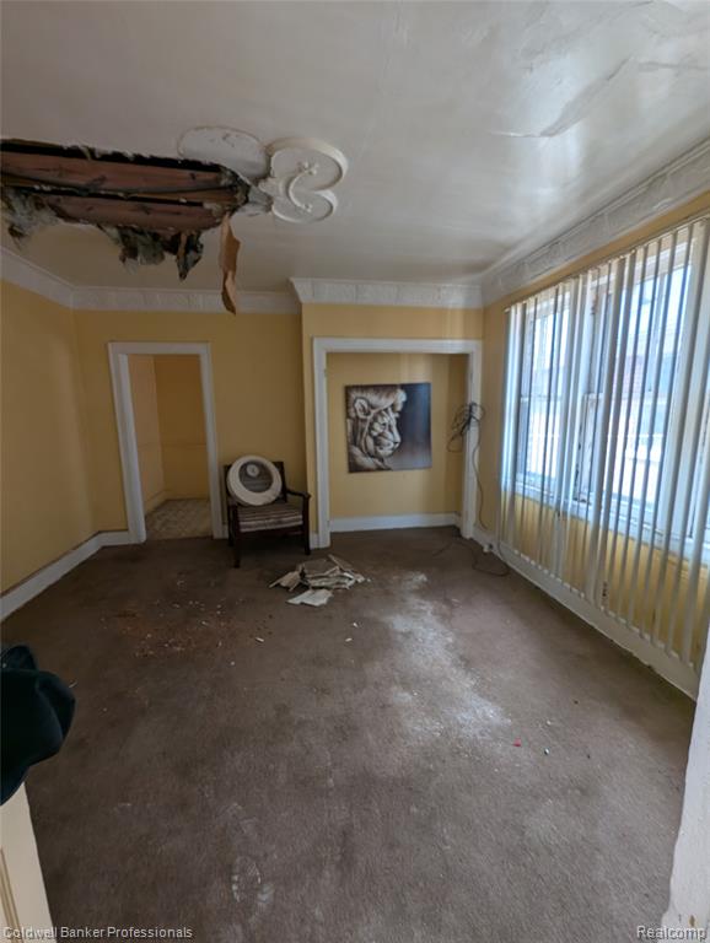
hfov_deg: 90.0
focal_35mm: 13
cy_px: 472
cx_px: 355
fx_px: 355
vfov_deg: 106.1
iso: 48
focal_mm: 1.95
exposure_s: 1/56.5
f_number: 2.2
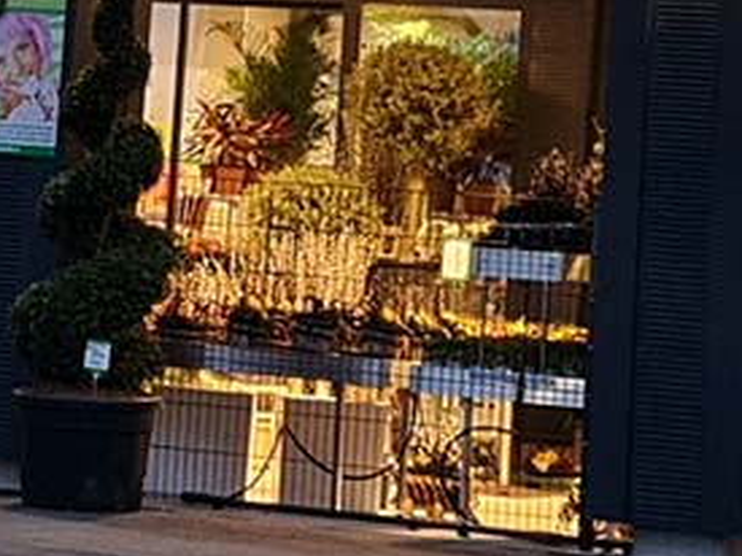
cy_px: -637
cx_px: 183
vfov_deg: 10.2
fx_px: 2807
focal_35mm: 131
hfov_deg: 15.0
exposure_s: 1/50
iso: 160
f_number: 1.8
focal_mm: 7
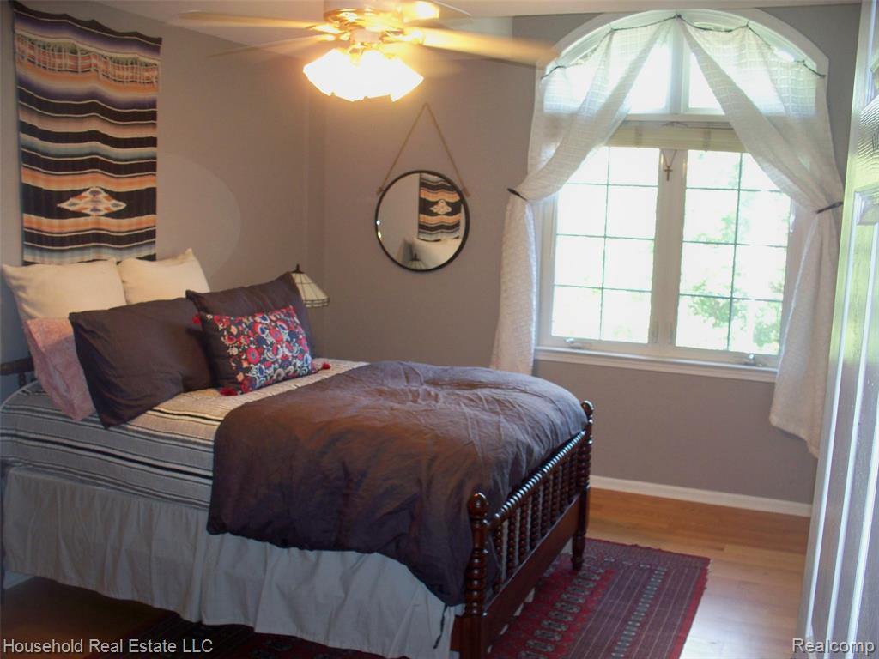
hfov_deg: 52.6
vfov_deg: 40.7
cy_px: 330
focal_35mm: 35
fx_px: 889
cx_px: 440
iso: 200
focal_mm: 7.54
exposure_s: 1/30
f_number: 2.8
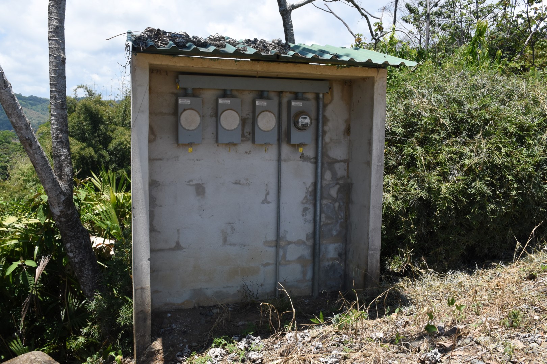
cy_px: 182
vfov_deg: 40.0
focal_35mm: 33
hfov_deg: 57.2
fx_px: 501
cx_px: 274
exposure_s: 1/500
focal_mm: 22
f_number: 11
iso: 500
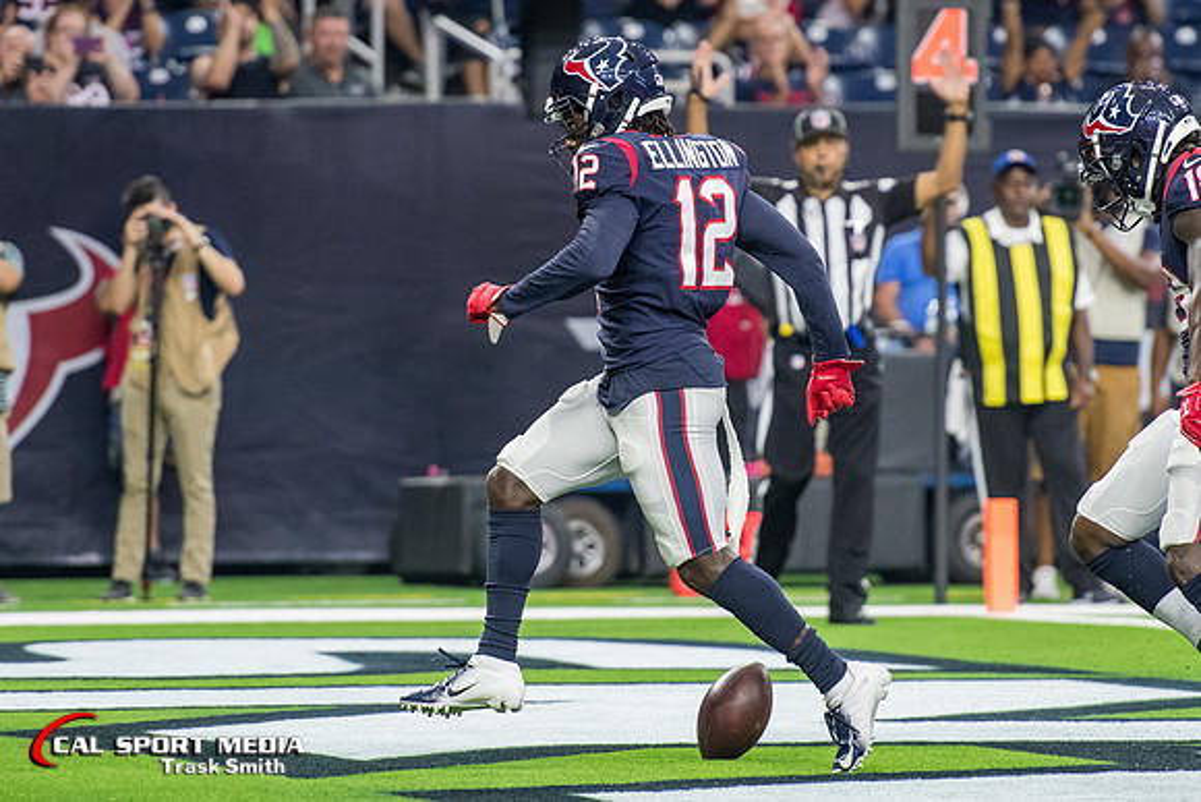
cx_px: 673
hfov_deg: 5.1
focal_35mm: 401
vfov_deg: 3.4
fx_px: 13382
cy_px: 318
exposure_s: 1/1000
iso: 2500
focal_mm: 200
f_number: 4
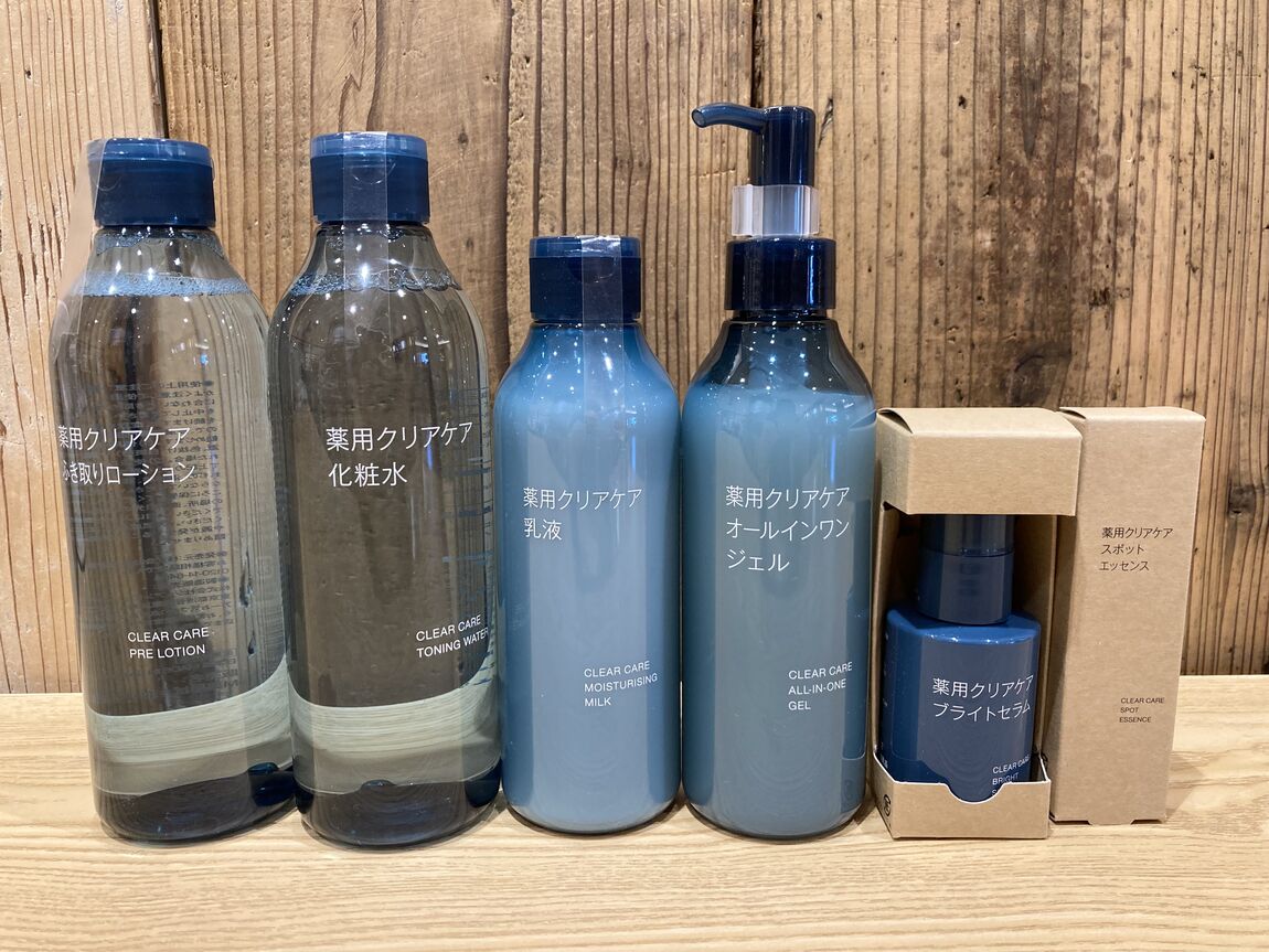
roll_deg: +0.4
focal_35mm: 28
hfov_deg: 63.4
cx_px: 634
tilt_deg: -9.7
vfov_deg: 49.8
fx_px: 1027
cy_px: 476
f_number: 1.8
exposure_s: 1/60
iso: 100
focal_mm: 3.99
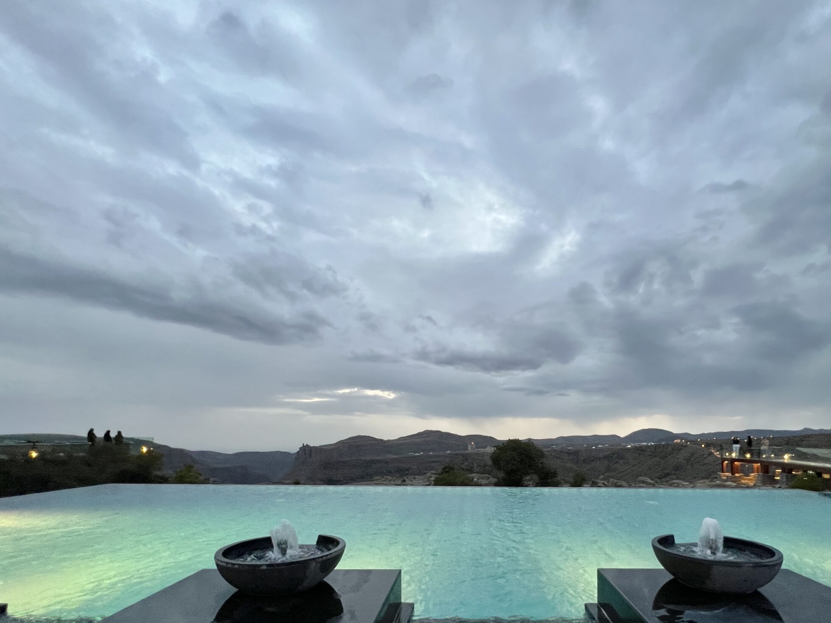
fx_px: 408
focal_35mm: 17
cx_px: 479
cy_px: 401
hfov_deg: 90.4
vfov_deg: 73.0
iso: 400
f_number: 1.8
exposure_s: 1/60
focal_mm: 1.57
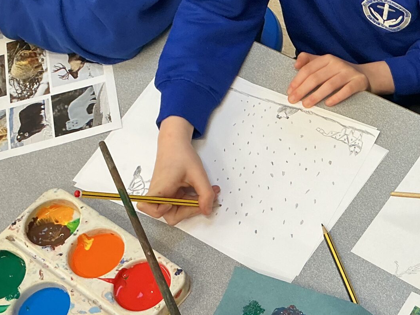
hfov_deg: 26.1
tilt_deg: -57.4
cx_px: 434
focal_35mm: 70
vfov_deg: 21.0
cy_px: 168
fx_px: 849
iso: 80
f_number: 1.8
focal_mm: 3
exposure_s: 1/50
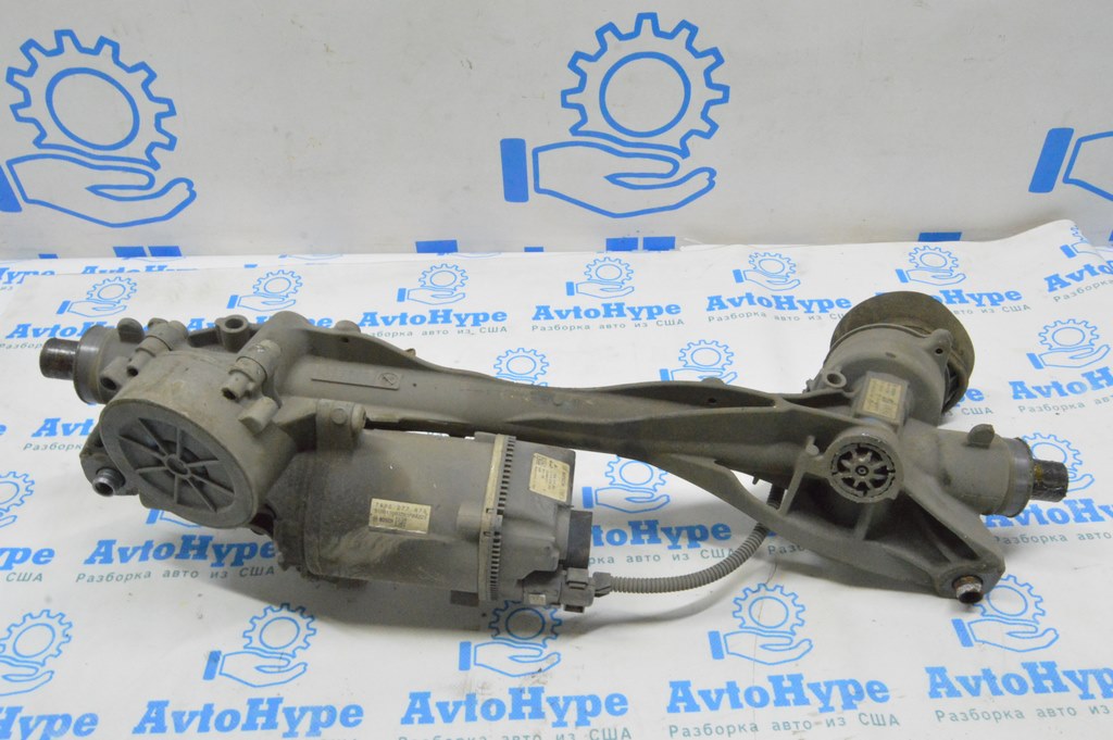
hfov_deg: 62.0
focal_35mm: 30
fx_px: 927
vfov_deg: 43.5
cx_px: 556
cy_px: 370
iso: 6400
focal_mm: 20
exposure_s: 1/20
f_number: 20
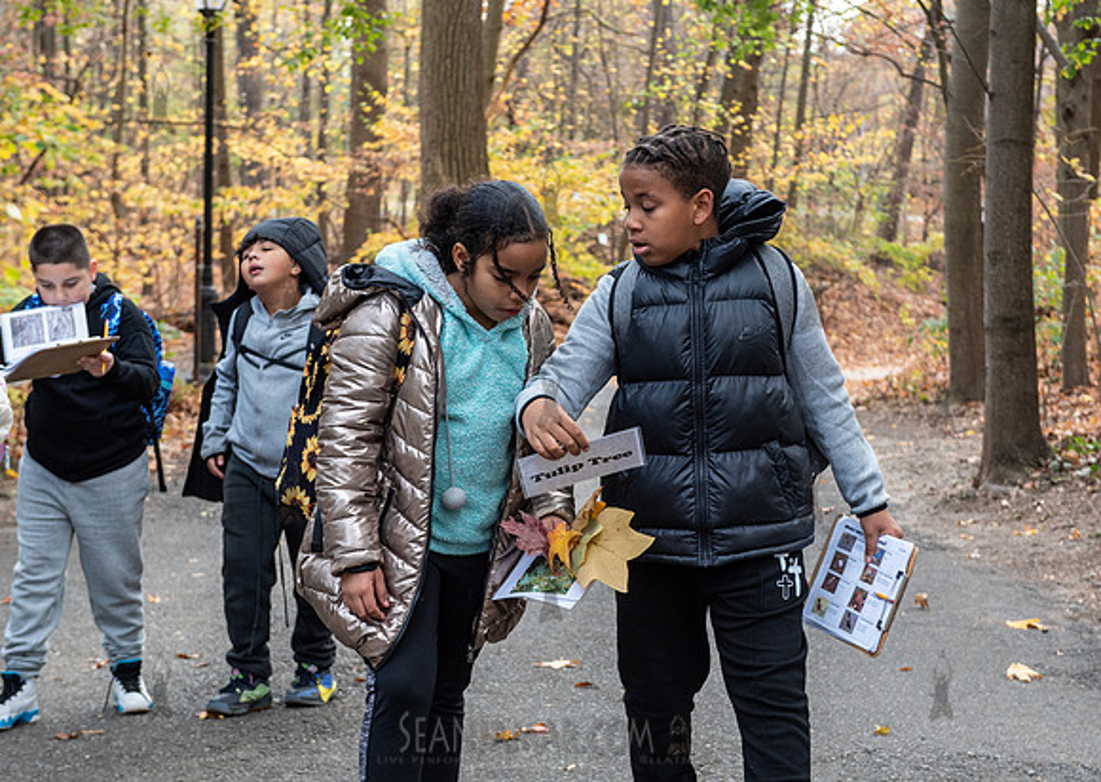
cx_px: 589
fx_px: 2256
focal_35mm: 72
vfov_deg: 19.7
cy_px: 442
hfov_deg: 27.4
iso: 400
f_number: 4.5
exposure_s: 1/250
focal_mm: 58
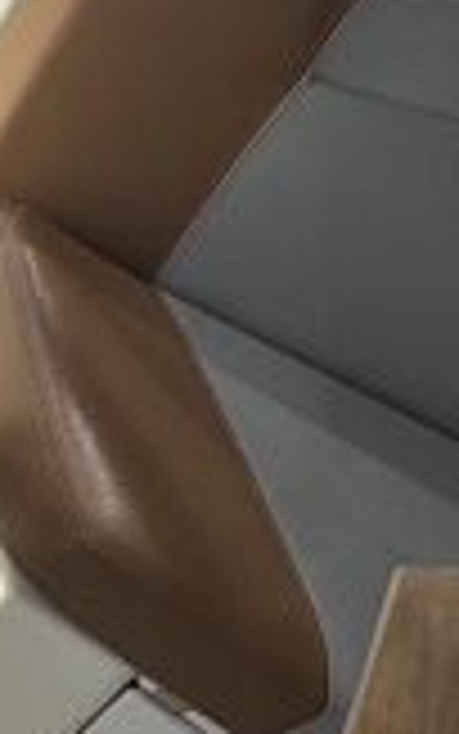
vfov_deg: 39.9
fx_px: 1000
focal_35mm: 50
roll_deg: +2.6
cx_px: -752
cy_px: 254
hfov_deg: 13.5
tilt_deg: -42.4
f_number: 2.2
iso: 40
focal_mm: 2.22
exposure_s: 1/831
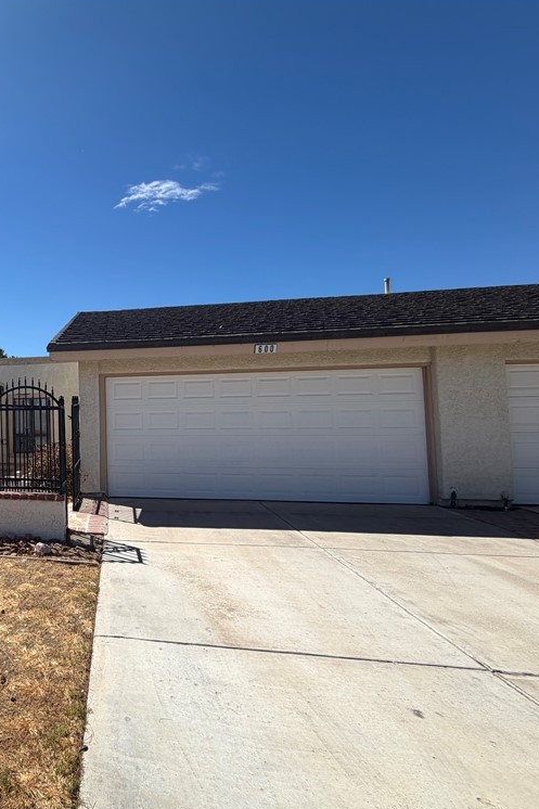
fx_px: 449
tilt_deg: +3.9
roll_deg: +1.4
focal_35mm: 20
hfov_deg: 51.9
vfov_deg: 84.0
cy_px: 407
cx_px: 24
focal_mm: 2.22
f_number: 2.2
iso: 20
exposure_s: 1/1001
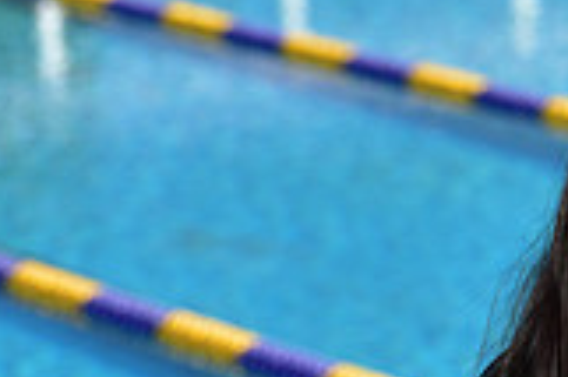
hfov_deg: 5.8
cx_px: 861
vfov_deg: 3.9
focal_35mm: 353
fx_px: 5564
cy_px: 632
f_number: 5.6
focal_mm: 98
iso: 64
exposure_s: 1/250
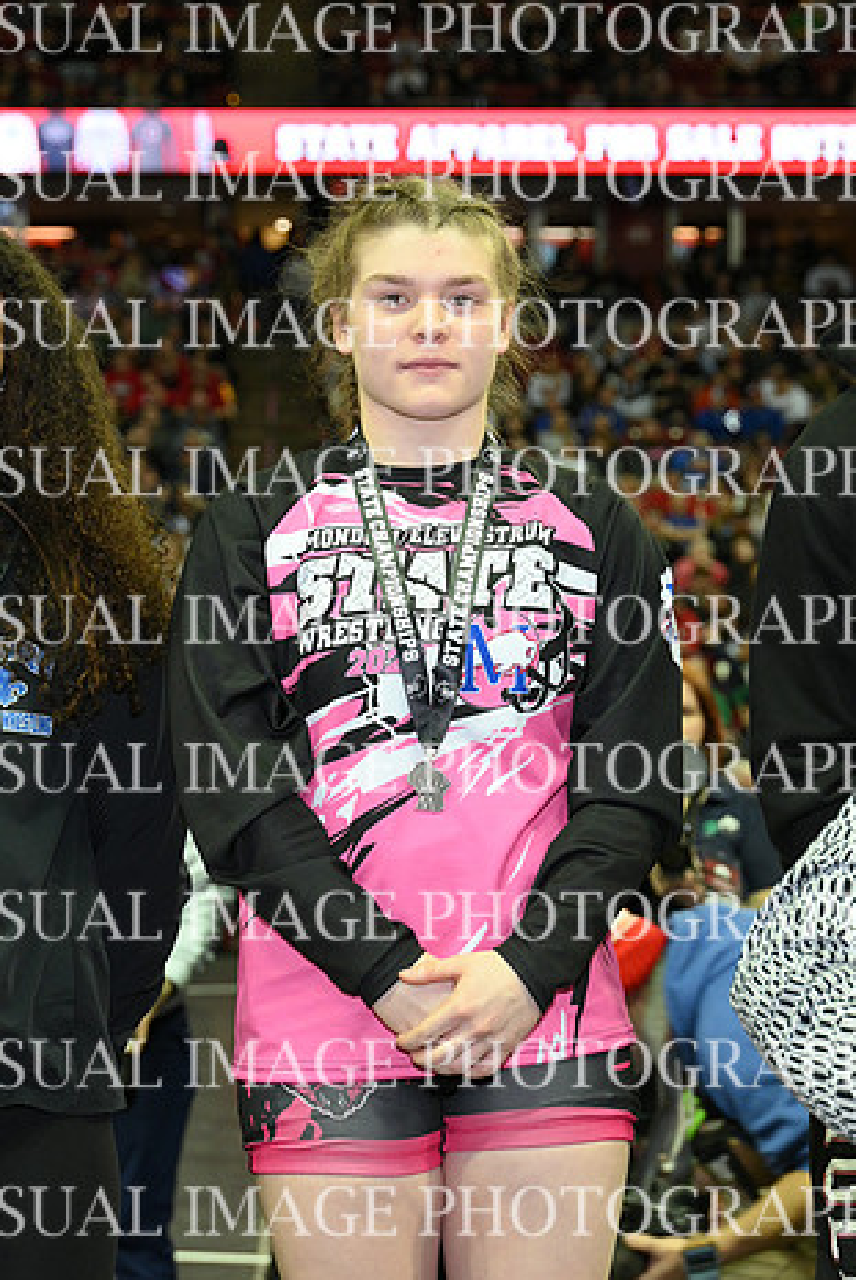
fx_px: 3060
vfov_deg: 23.6
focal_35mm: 86
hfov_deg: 15.9
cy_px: 694
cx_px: 400
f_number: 3.2
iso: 1000
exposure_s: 1/200
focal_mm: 46
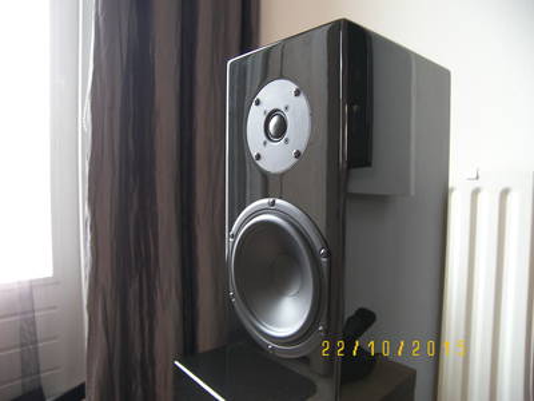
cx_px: 267
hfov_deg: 71.6
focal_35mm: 24
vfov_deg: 56.8
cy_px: 200
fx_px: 370
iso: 100
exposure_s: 1/5
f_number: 2.8
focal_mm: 5
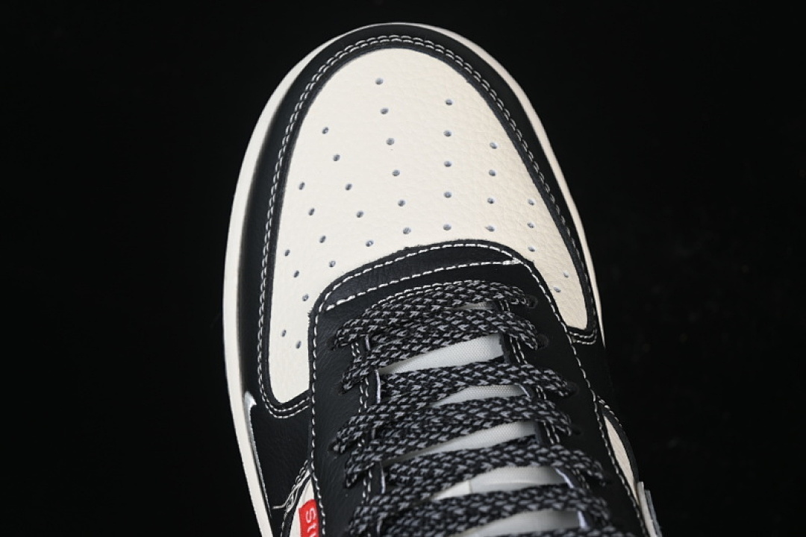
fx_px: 1679
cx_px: 403
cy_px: 268
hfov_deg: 27.0
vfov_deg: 18.2
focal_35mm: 75
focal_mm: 50
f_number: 6.3
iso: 160
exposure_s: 1/60
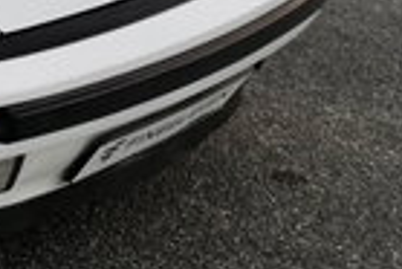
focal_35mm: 155
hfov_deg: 12.0
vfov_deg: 8.4
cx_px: -370
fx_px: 1733
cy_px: -276
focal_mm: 28
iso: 100
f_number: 3.2
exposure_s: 1/60
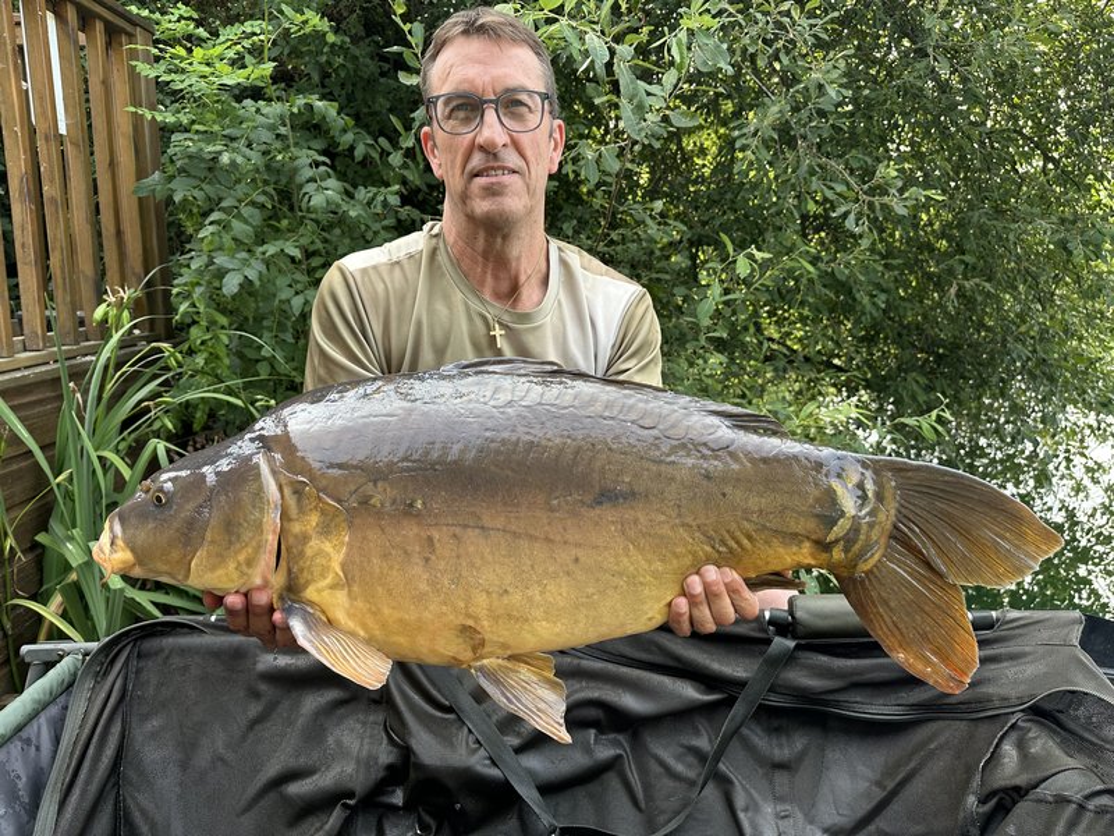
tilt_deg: -10.7
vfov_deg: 56.8
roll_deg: -1.2
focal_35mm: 24
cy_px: 418
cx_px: 557
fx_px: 772
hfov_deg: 71.6
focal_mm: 6.86
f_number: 1.78
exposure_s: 1/409
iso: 80
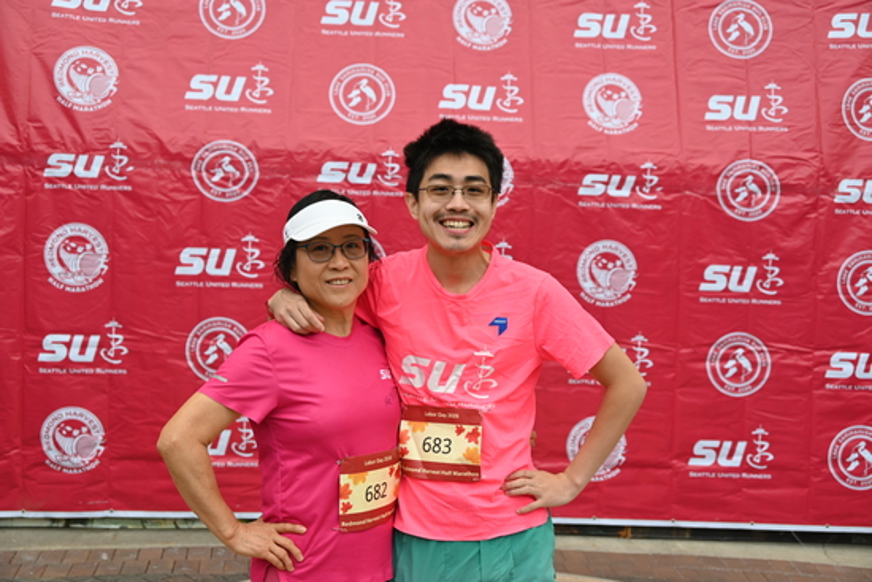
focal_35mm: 45
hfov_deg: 43.6
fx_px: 1090
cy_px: 291
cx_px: 436
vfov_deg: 29.9
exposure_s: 1/125
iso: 560
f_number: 5.3
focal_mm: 45
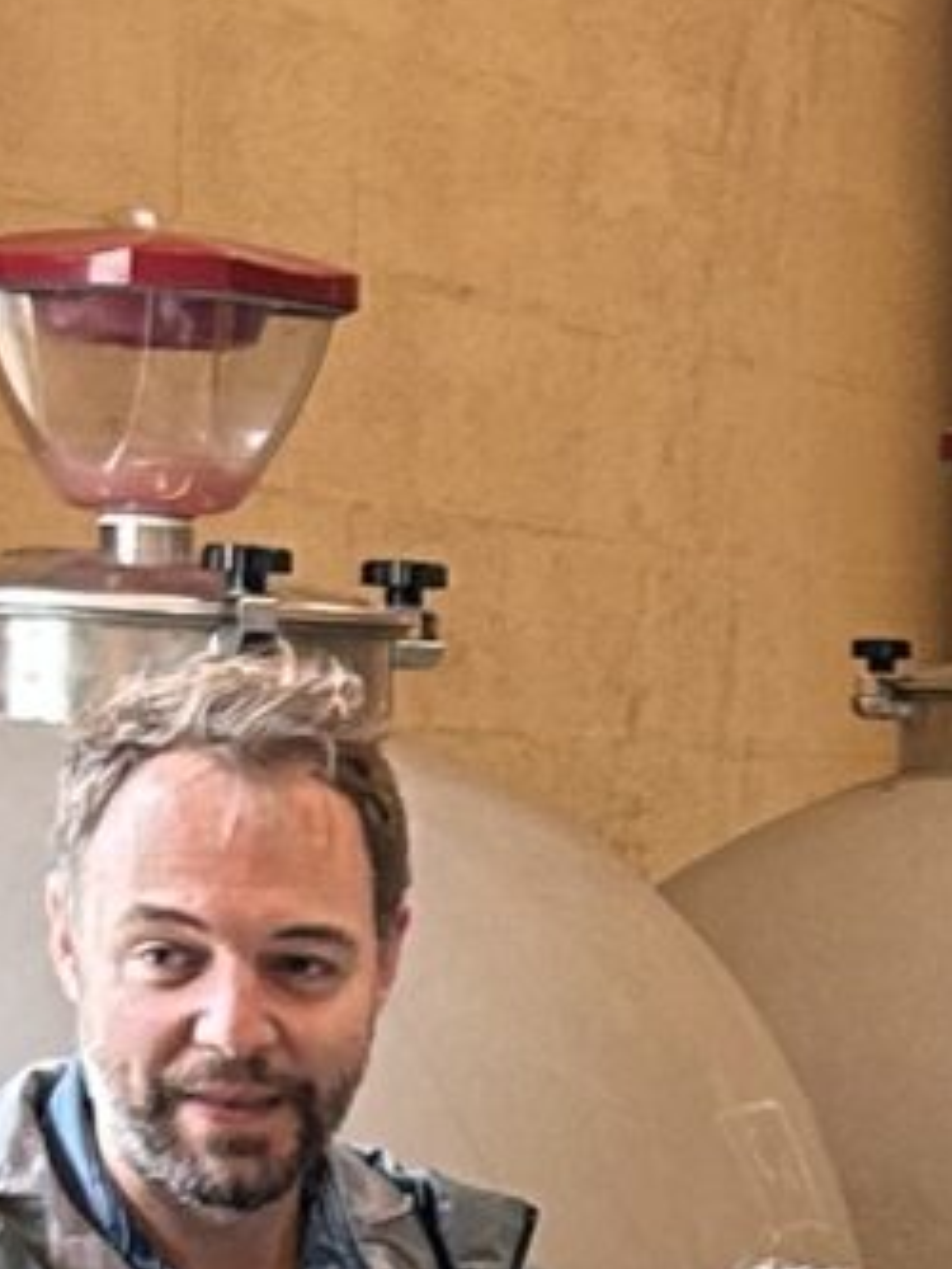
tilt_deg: -5.2
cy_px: 1585
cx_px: 1180
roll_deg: -1.0
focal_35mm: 200
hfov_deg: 7.4
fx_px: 7329
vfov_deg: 9.7
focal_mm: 5.7
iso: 125
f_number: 1.5
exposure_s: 1/65
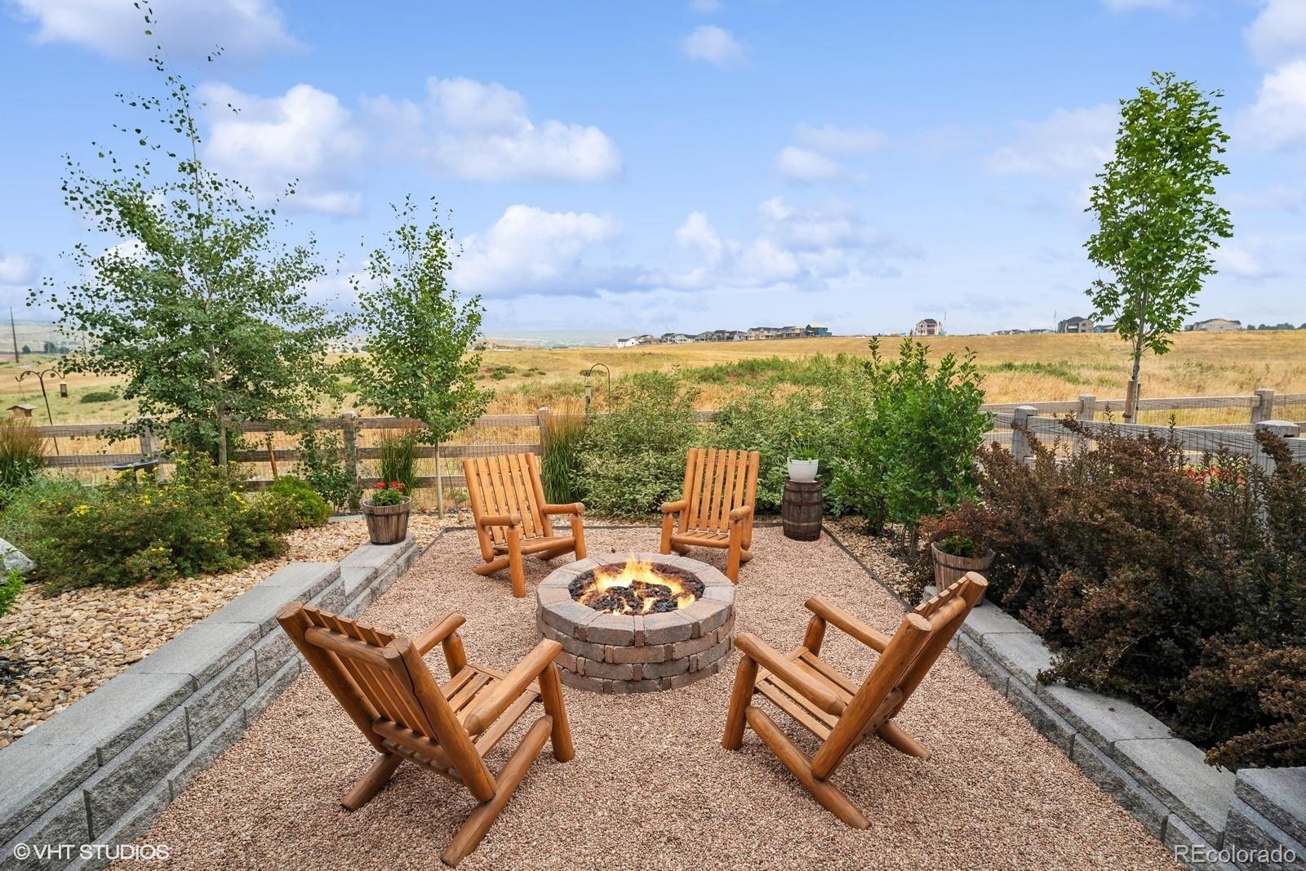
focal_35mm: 15
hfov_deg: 100.4
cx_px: 653
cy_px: 436
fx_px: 544
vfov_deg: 77.3
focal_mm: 15
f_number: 8
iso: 200
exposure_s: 1/180
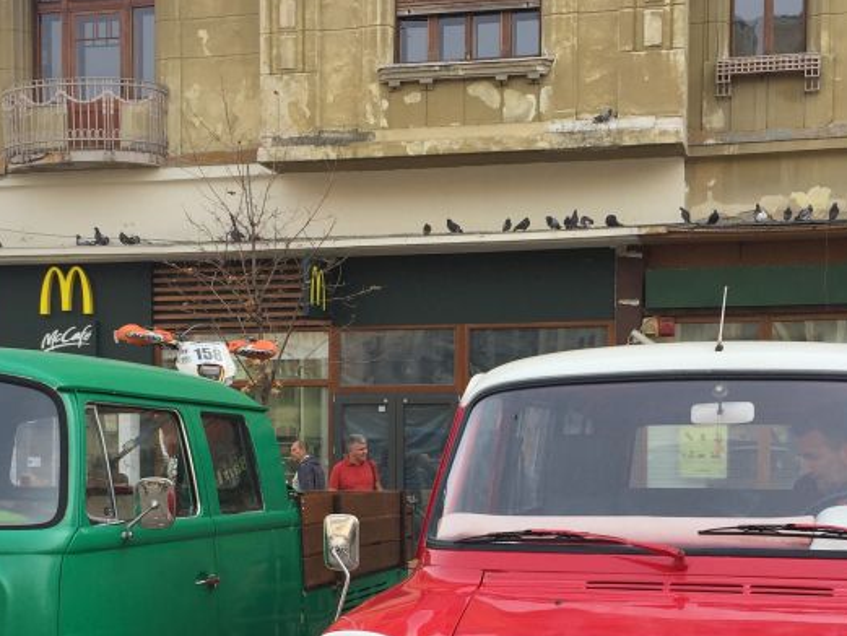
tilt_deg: -1.5
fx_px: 1395
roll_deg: -0.6
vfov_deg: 25.2
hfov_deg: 33.8
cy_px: 506
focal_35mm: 57
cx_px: 428
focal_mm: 4.15
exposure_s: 1/648
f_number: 2.2
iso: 32
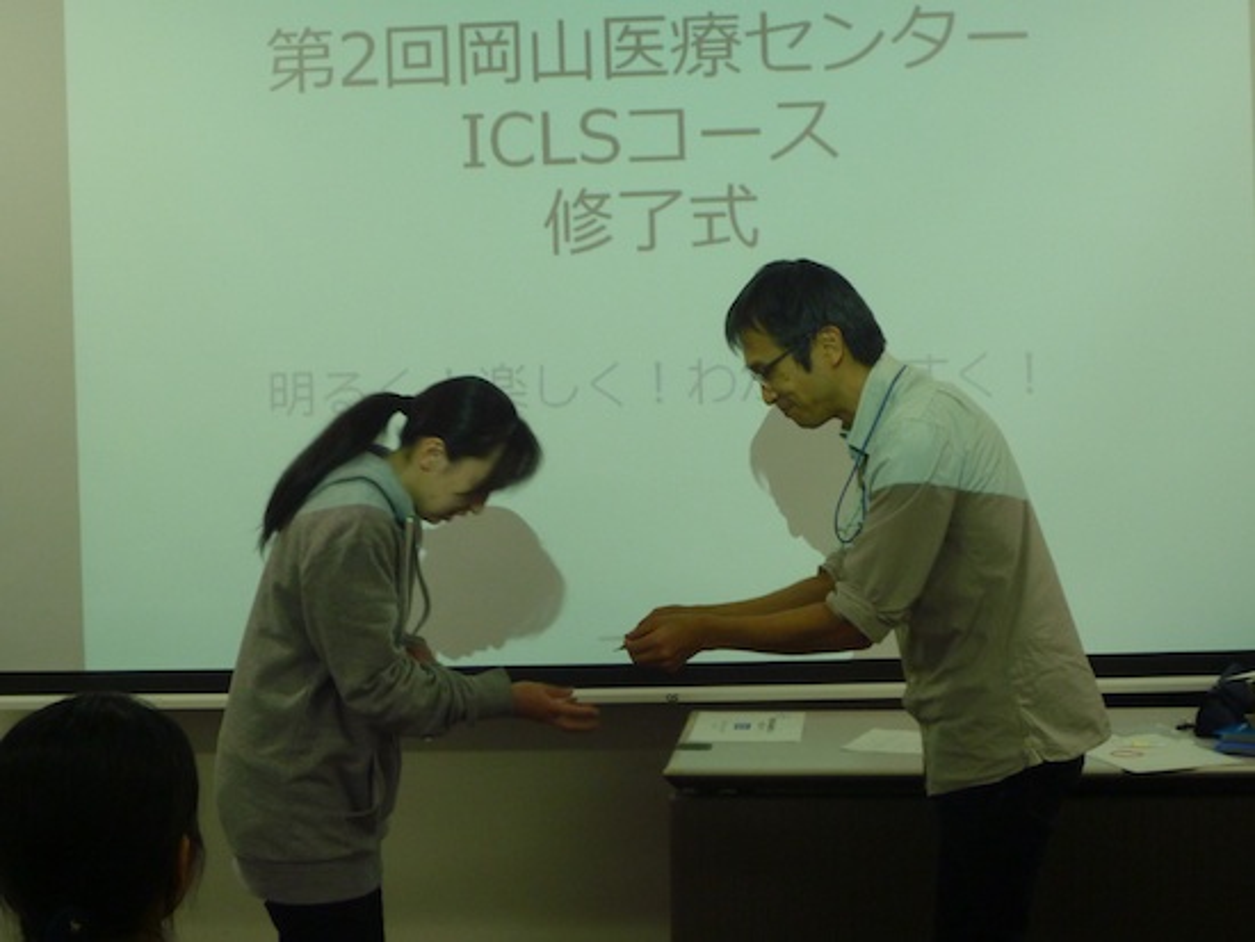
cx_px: 628
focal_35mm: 61
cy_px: 471
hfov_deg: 31.7
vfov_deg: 24.0
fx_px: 2213
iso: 200
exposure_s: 1/80
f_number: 4.3
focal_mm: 8.8
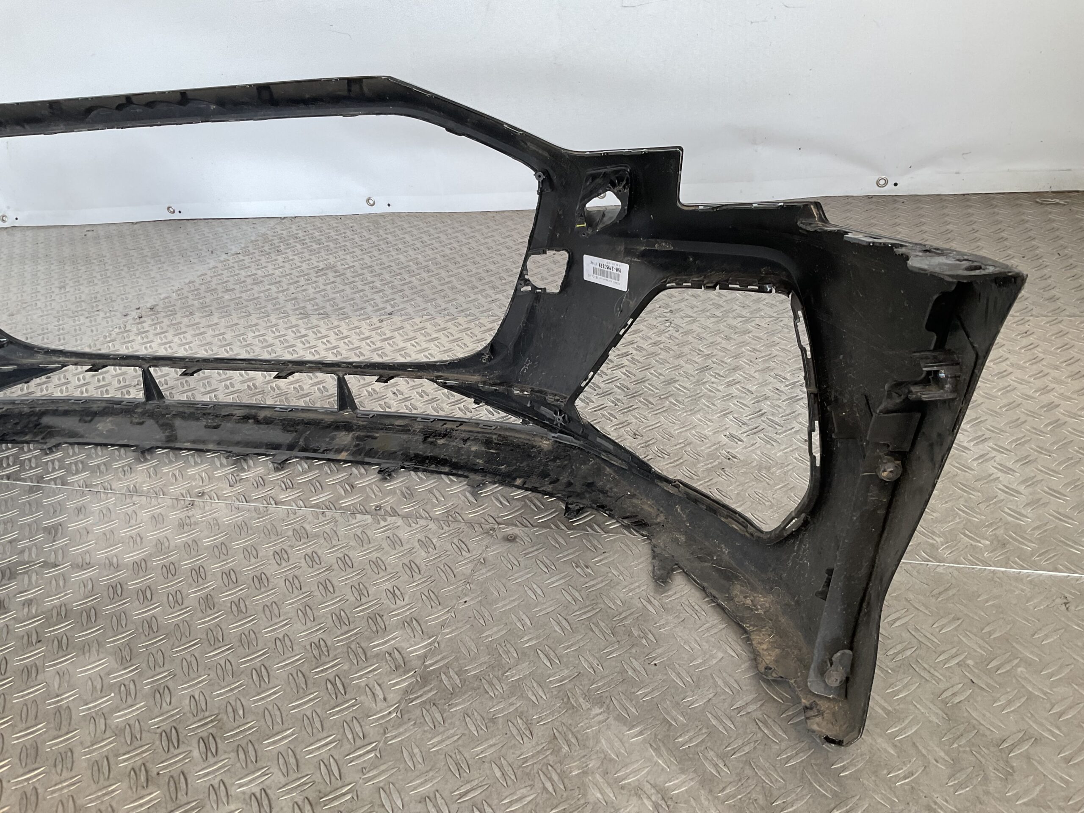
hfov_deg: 61.7
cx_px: 542
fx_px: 908
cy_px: 406
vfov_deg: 48.2
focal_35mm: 29
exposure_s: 1/50
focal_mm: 3
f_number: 1.8
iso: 32
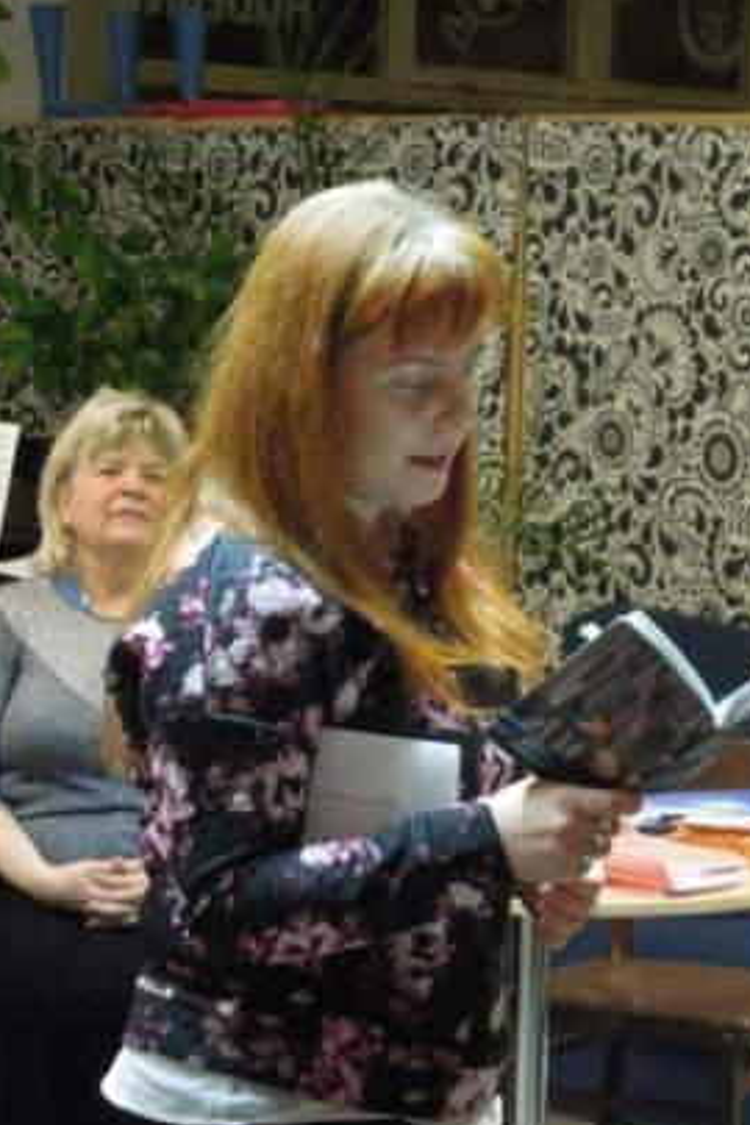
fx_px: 3593
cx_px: 411
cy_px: 522
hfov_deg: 11.9
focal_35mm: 115
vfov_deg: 17.8
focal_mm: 17.9
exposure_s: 1/5
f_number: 4.9
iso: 800
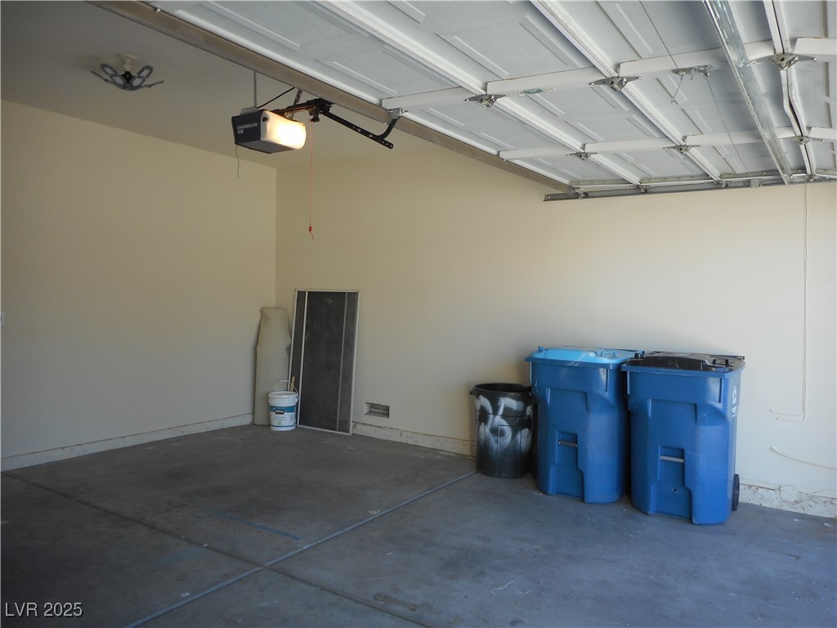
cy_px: 314
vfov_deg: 54.9
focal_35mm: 25
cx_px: 418
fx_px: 604
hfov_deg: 69.4
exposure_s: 1/60
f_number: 3.7
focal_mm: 4.5
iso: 80
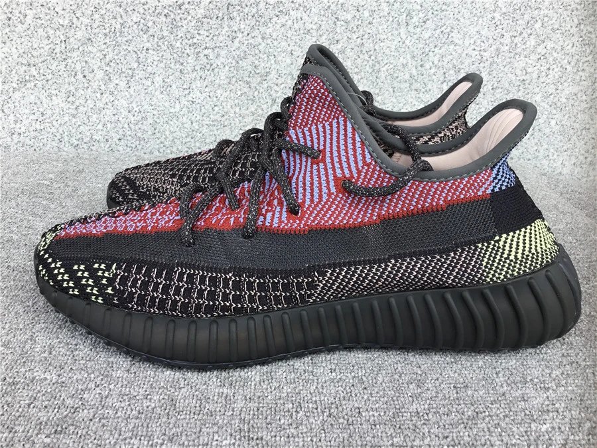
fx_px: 535
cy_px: 224
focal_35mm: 31
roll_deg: -1.8
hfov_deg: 58.4
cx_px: 298
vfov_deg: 45.4
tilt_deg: -22.5
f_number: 2.4
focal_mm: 3.3
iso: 25
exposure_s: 1/199
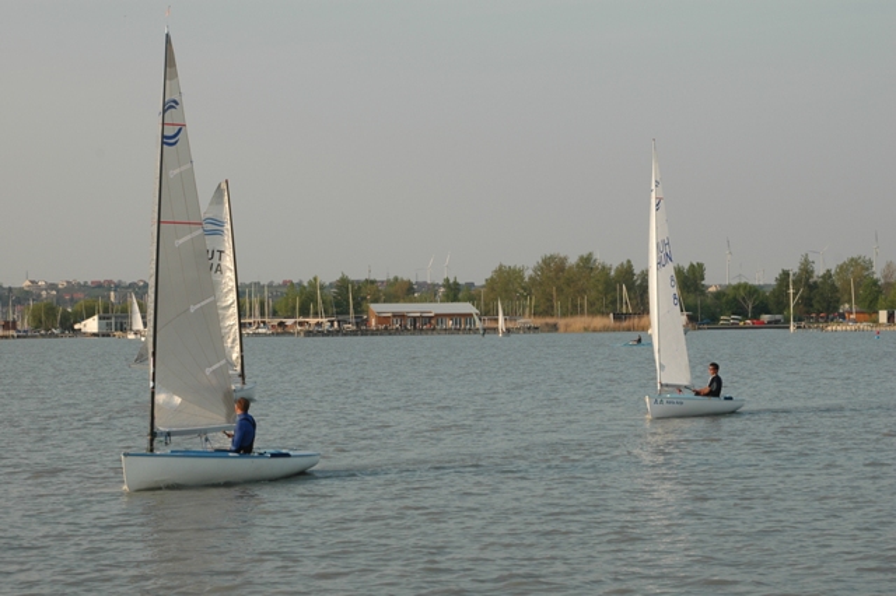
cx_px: 448
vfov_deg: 13.0
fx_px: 2612
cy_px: 298
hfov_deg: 19.5
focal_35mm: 105
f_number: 8
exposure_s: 1/250
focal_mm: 70
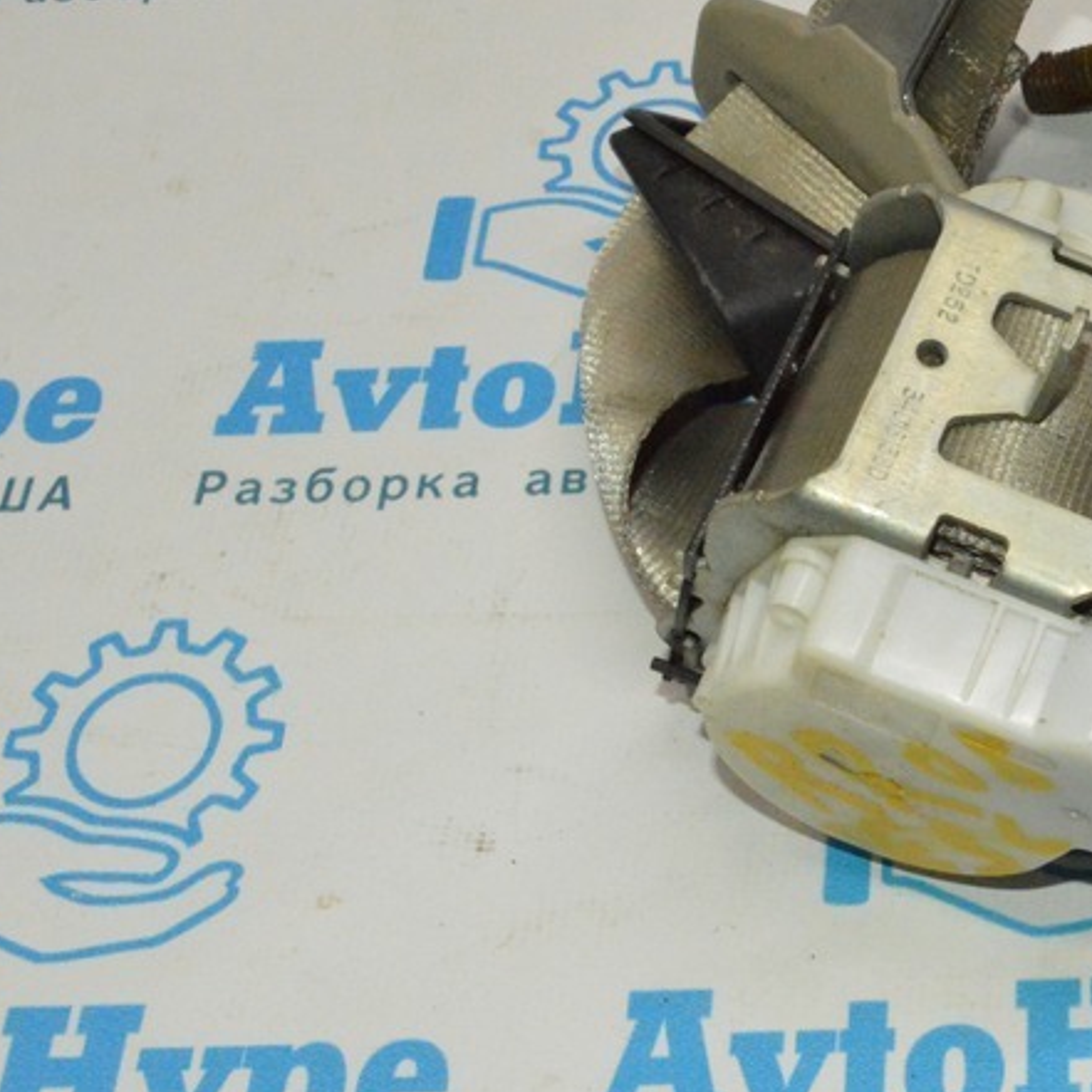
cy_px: 442
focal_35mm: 68
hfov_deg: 24.2
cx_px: 1109
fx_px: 2426
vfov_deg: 25.3
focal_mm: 23
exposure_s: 1/200
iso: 6400
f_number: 16
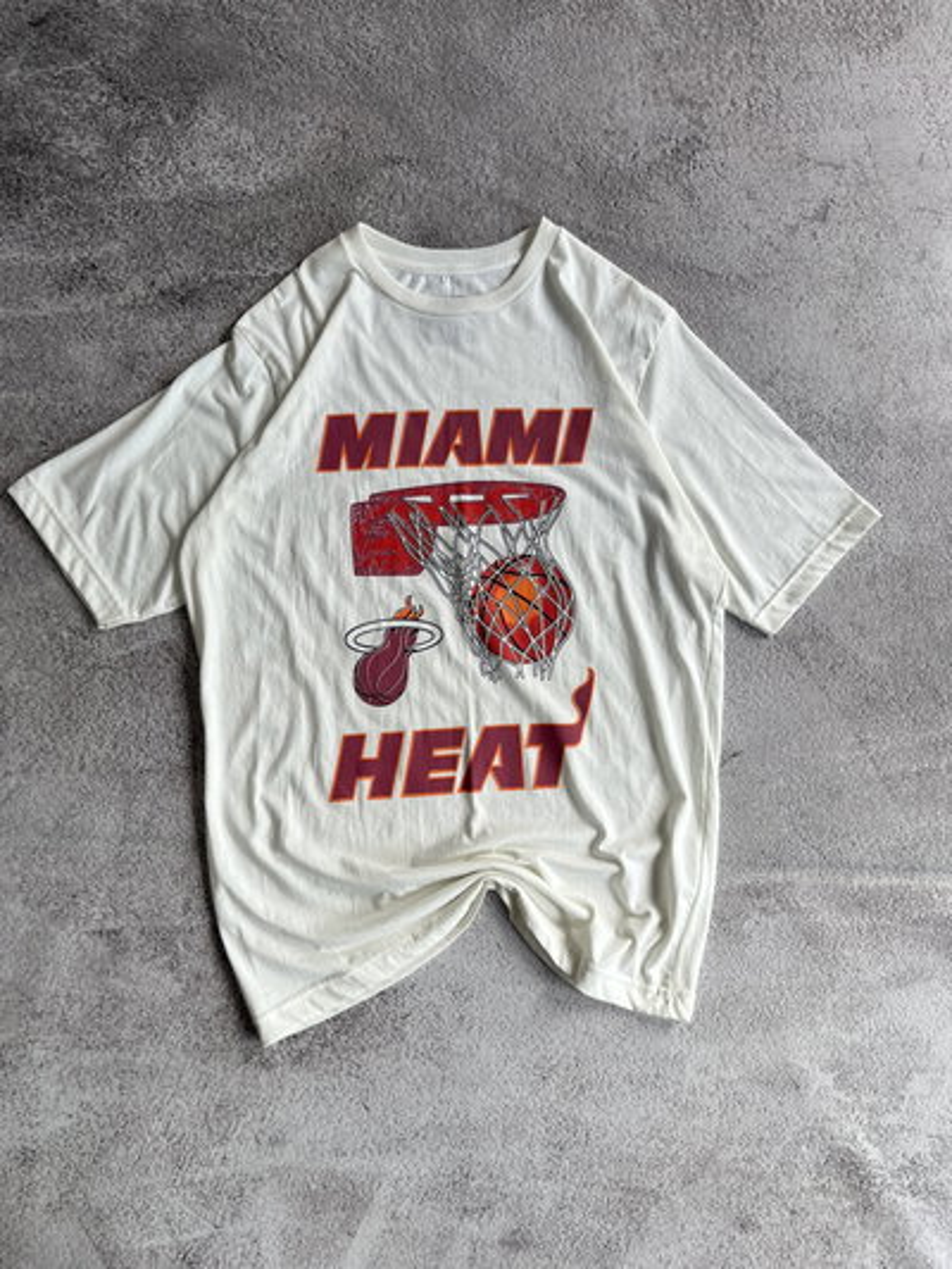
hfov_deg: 53.1
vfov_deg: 67.3
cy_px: 634
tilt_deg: -88.4
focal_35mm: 26
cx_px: 476
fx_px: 953
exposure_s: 1/320
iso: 50
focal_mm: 5.1
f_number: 1.6
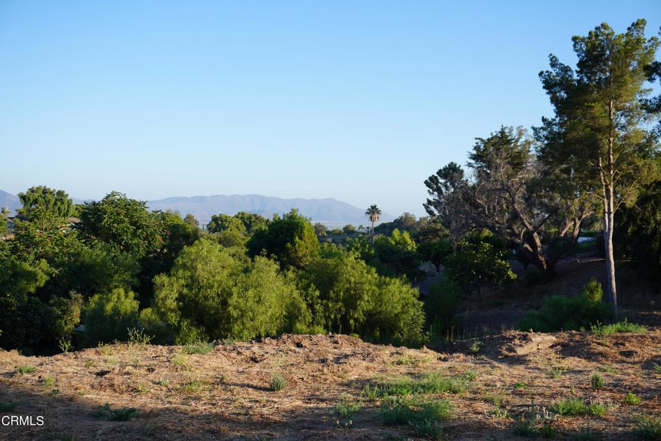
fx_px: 744
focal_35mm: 40
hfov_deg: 47.9
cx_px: 330
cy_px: 220
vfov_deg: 33.0
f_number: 5
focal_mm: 27
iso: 100
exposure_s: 1/320
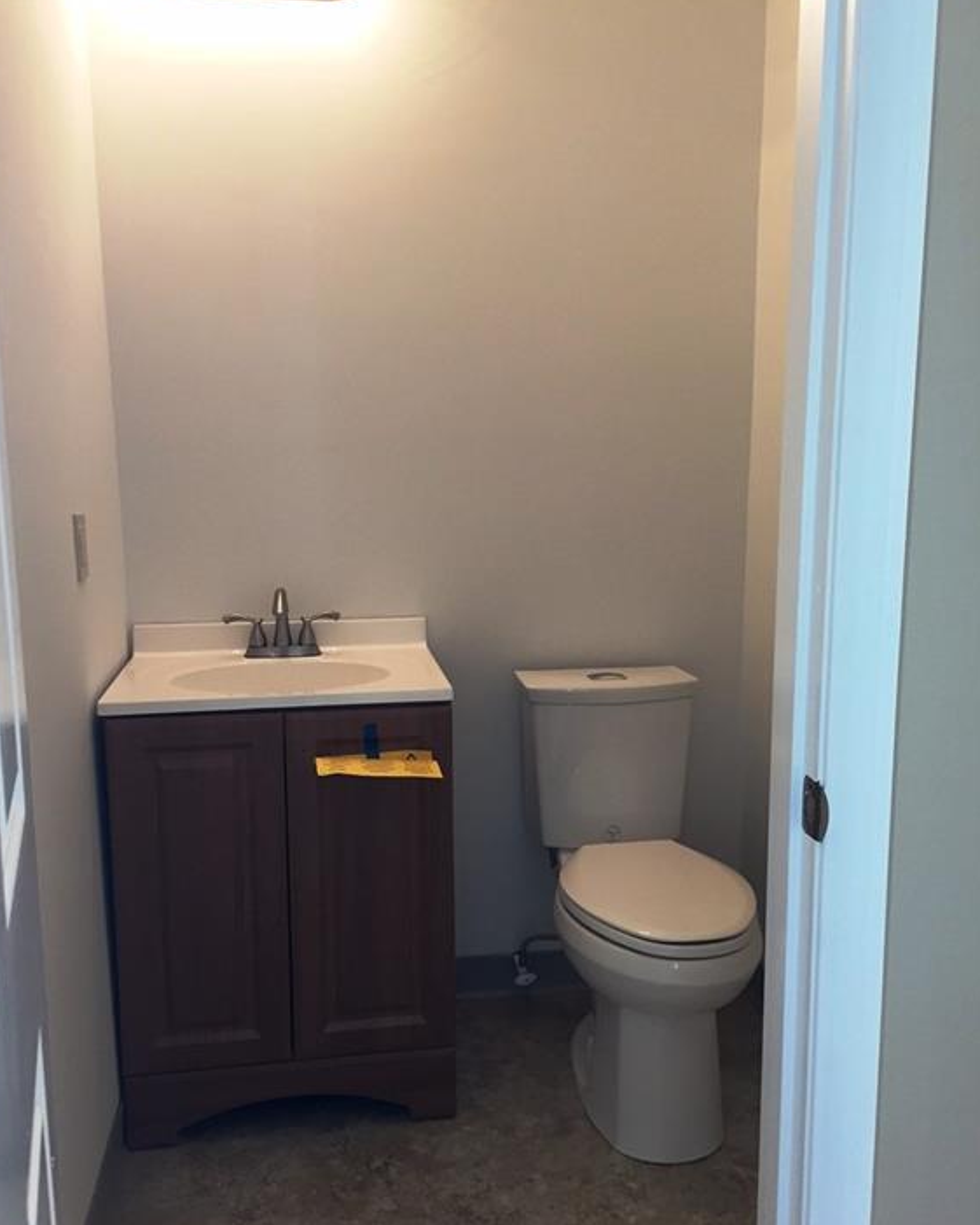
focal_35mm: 31
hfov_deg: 47.1
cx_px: 484
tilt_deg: -8.9
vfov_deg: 57.2
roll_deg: +0.1
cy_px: 624
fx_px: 1124
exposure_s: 1/40
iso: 40
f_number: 2.2
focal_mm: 4.15
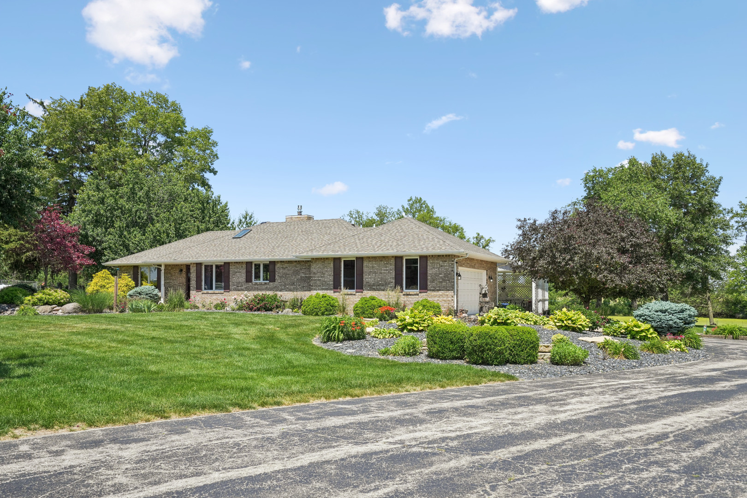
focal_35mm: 30
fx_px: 622
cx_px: 374
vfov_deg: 43.6
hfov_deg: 61.9
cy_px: 249
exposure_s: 1/1250
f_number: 8
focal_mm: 30
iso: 400
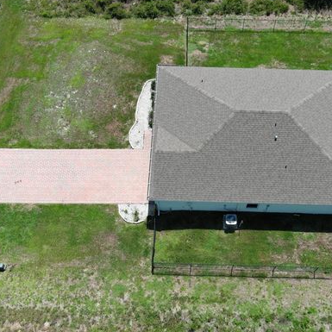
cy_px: 171
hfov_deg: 40.8
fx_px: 445
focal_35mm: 41
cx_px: 195
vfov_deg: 40.9
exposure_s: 1/1040
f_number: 2.8
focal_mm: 10.57
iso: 100
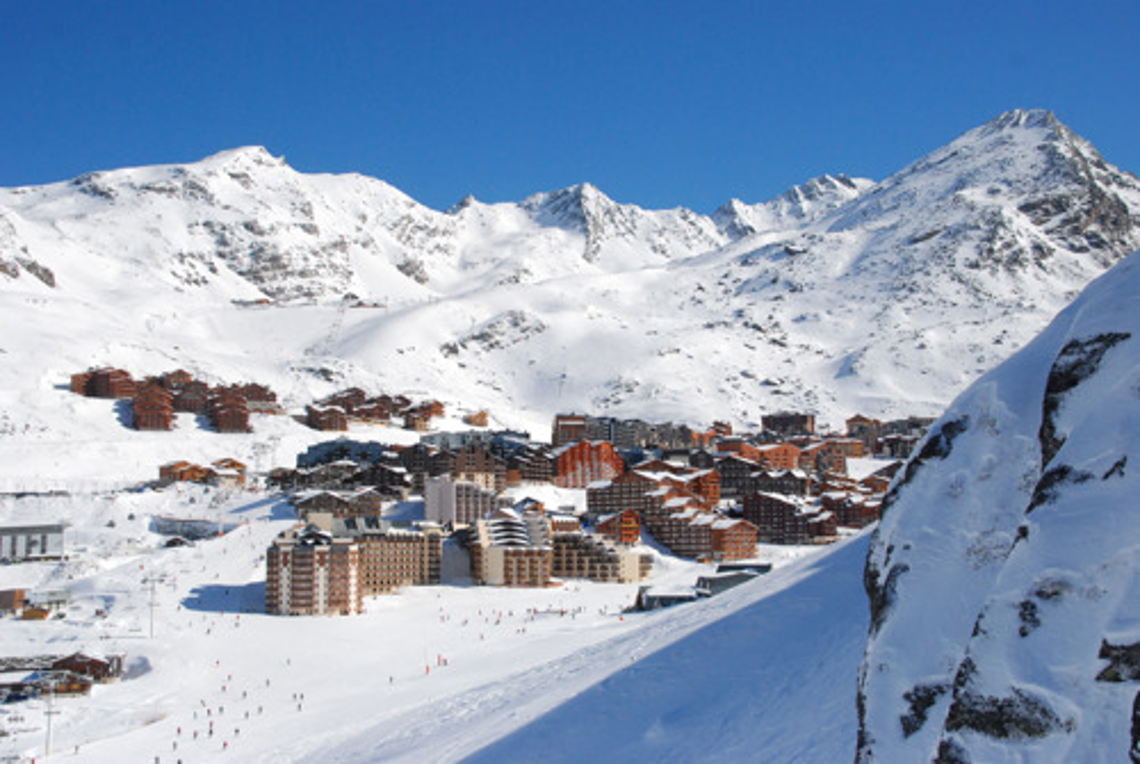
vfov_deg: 29.0
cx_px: 570
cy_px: 382
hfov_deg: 42.3
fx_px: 1475
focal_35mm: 46
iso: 800
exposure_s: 1/4000
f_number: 8
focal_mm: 31
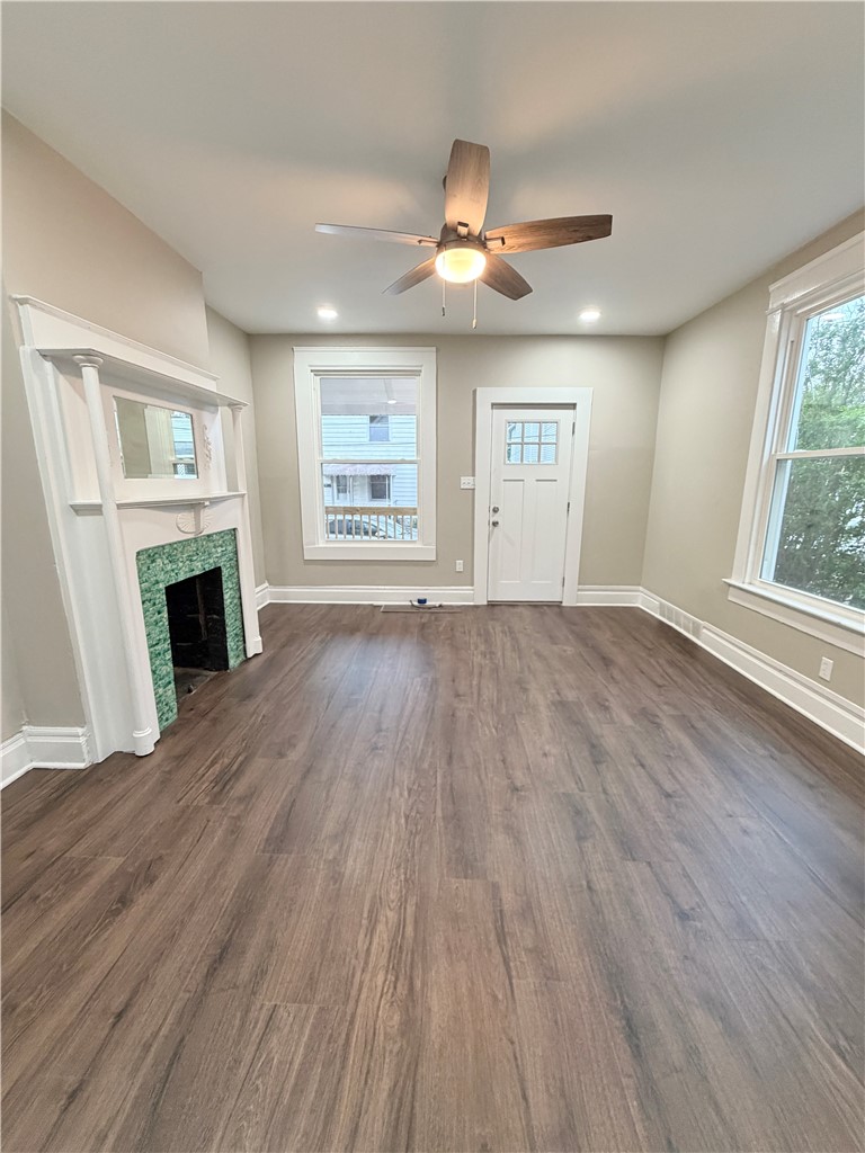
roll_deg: -0.7
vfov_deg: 102.1
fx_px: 466
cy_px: 576
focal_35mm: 14
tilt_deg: -12.1
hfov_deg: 85.7
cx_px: 432
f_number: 2.2
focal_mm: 2.22
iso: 320
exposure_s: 1/60
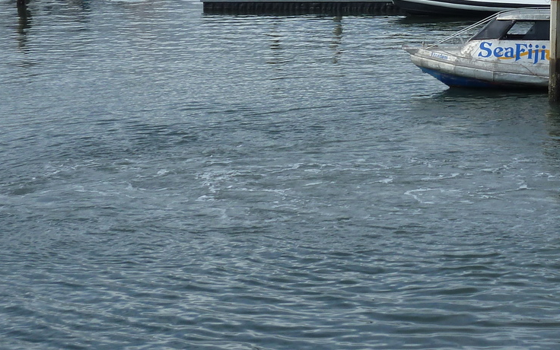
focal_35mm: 136
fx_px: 2076
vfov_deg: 9.5
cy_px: -75
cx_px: 571
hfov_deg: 15.1
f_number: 4.5
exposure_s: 1/500
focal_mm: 9.7
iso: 80
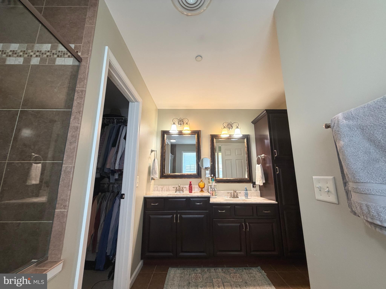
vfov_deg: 85.7
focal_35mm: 14
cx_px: 193
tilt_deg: +10.9
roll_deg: +1.3
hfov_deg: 102.1
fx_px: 156
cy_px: 144
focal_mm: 2.22
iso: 200
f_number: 2.2
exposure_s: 1/60
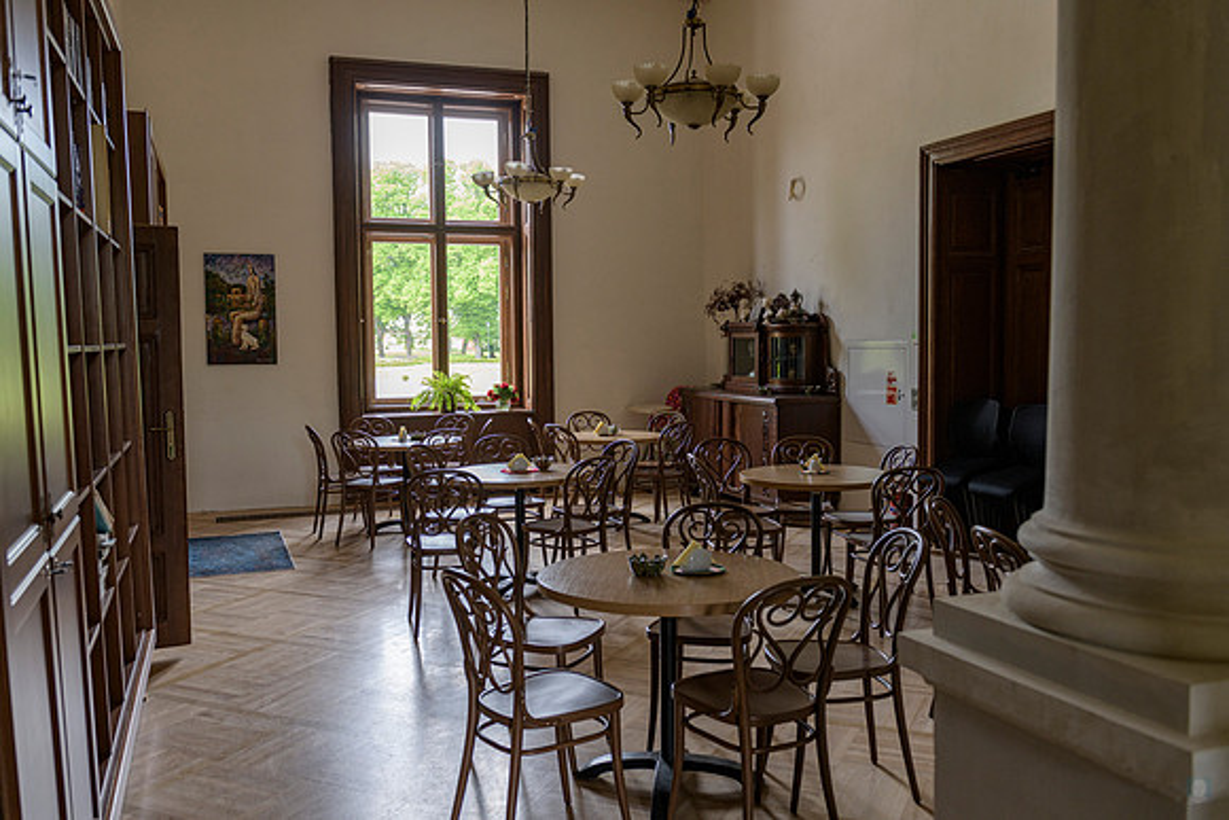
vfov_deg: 42.3
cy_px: 410
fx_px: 1059
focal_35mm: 31
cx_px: 614
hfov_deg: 60.3
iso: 360
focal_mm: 31
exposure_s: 1/60
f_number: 4.5
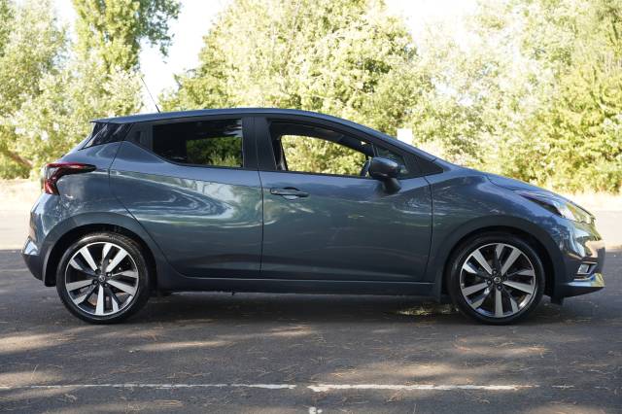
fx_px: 815
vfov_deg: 28.5
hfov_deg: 41.8
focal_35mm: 47
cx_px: 311
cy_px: 207
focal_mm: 47.2
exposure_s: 1/60
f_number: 4
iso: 125
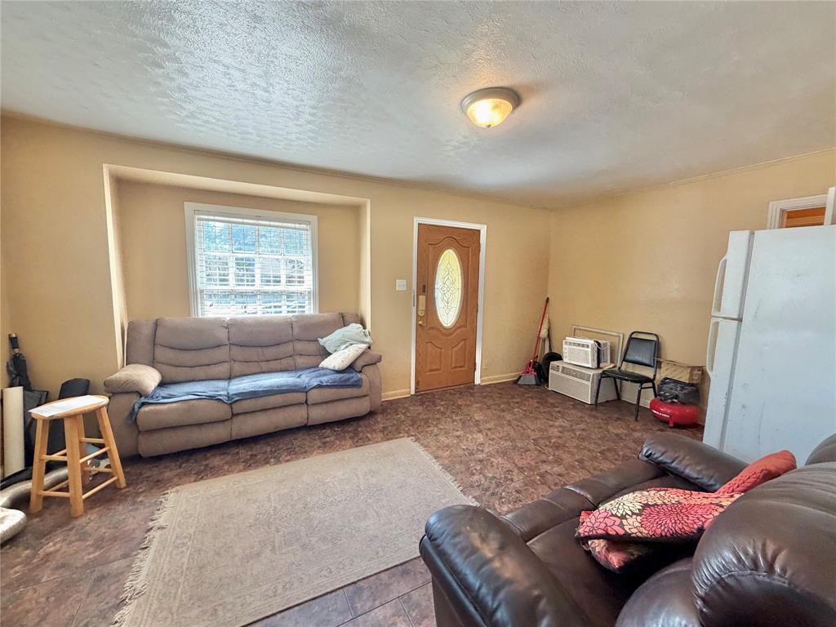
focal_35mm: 14
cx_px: 418
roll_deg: -0.7
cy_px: 314
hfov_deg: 102.1
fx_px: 338
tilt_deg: -5.3
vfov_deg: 85.7
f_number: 2.2
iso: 200
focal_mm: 2.22
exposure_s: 1/120
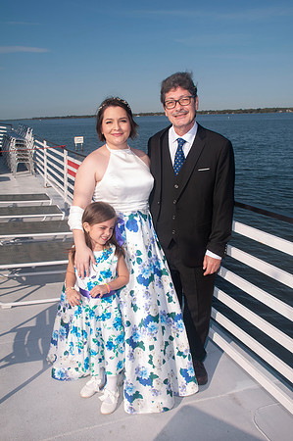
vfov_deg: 62.0
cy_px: 220
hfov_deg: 43.5
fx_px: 367
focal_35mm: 30
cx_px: 146
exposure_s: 1/250
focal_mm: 20
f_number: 10
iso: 100
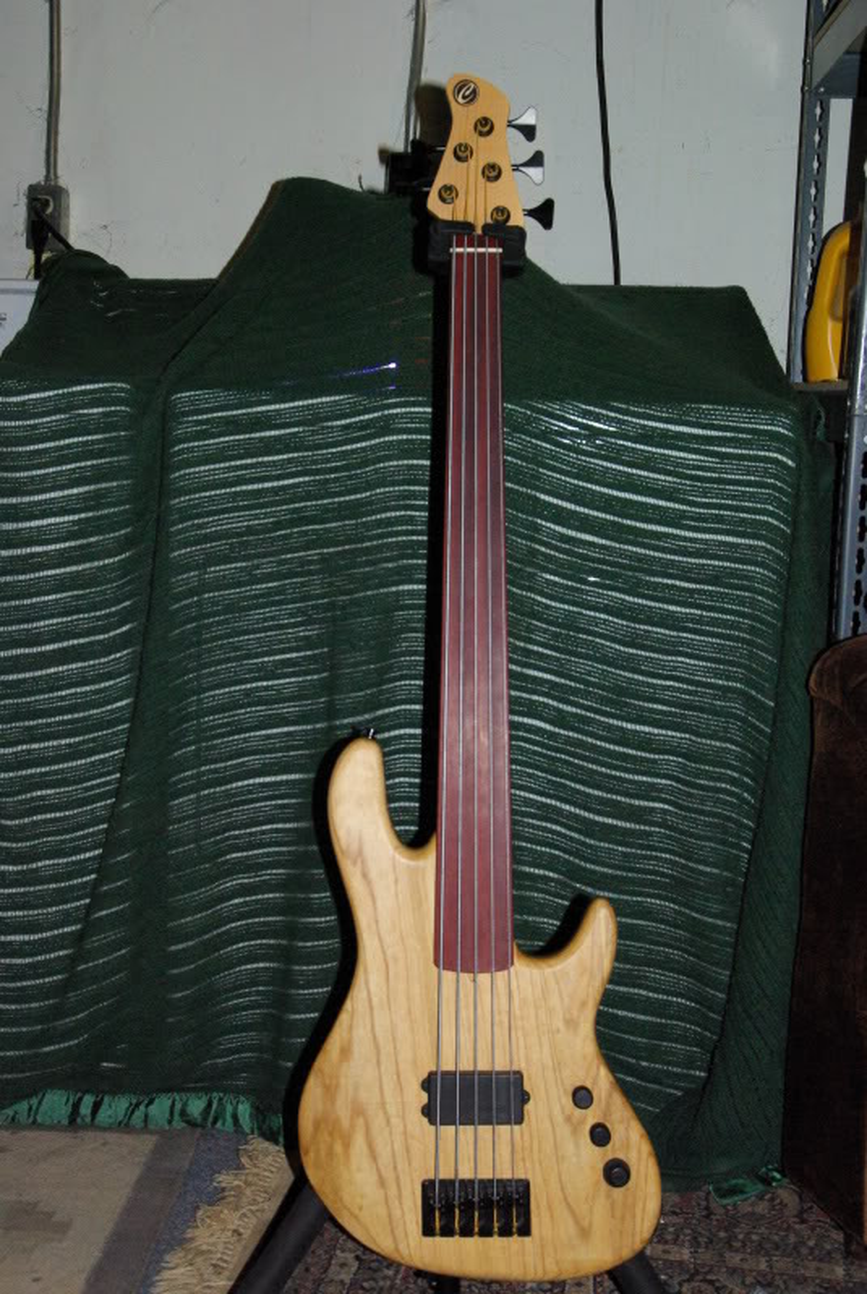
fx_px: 1567
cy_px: 647
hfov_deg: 30.9
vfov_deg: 44.9
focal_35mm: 44
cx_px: 434
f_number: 8
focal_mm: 29
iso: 1600
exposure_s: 1/45
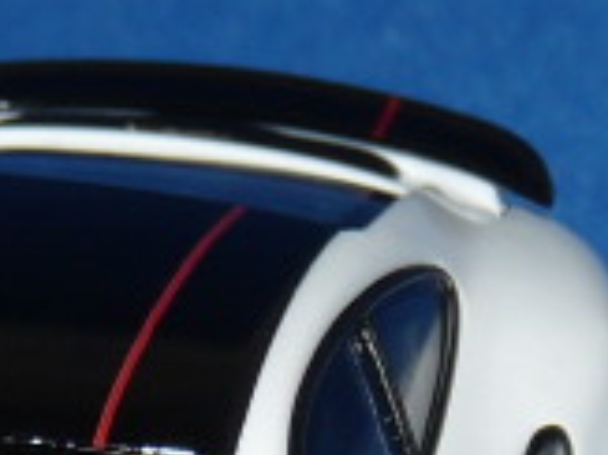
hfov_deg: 4.2
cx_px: -198
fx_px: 8214
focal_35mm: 468
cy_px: 847
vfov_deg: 3.2
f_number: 4
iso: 100
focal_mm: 11.9
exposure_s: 1/80
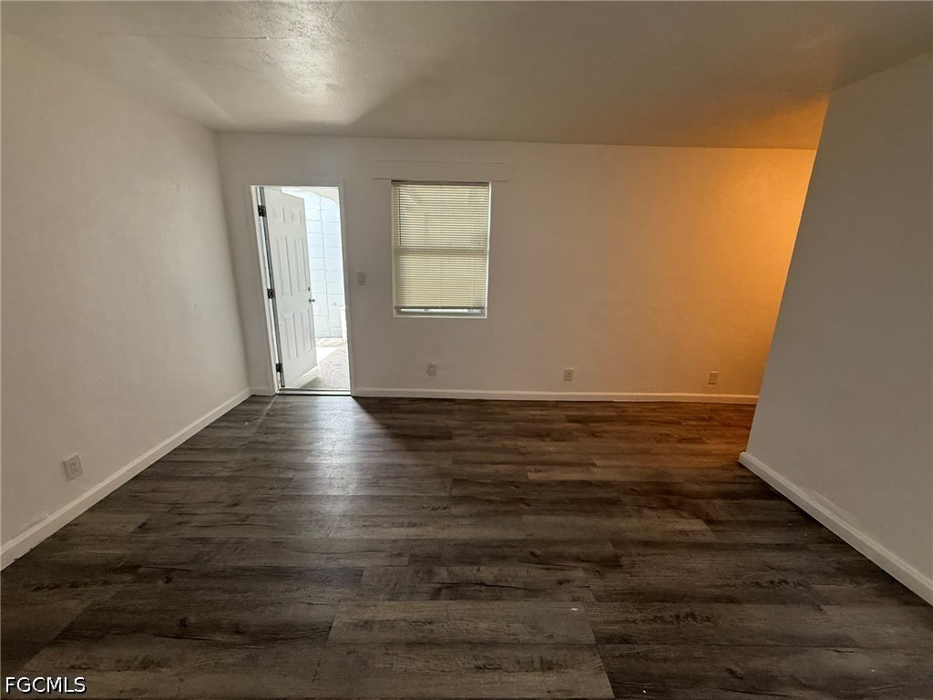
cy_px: 350
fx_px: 377
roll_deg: -1.4
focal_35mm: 14
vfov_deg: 85.7
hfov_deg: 102.1
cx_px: 466
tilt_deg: -13.9
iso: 320
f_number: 2.2
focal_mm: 2.22
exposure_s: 1/120
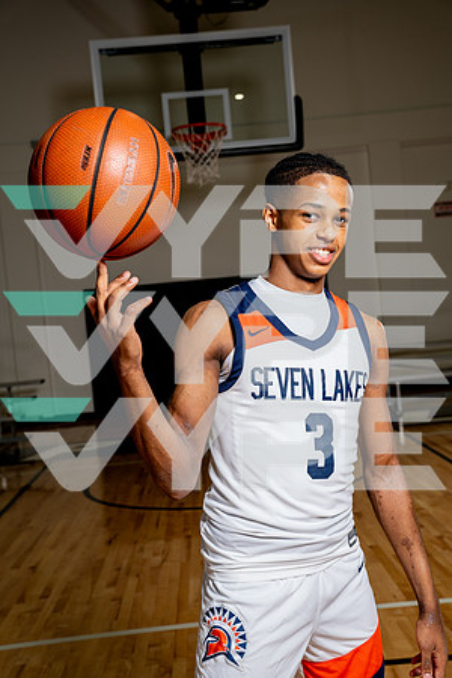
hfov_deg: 29.9
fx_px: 847
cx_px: 226
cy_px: 339
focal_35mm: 45
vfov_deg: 43.6
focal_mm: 45
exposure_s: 1/250
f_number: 5.6
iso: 250
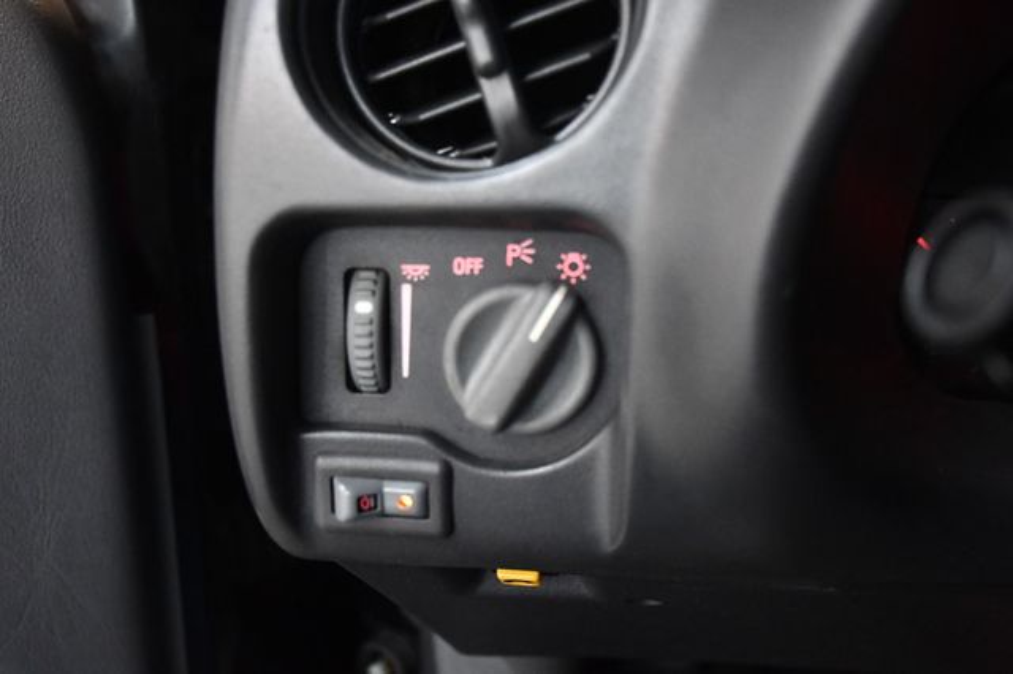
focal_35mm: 40
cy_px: 337
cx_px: 506
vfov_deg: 33.4
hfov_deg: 48.5
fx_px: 1125
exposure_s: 1/60
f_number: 4
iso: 4500
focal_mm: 27
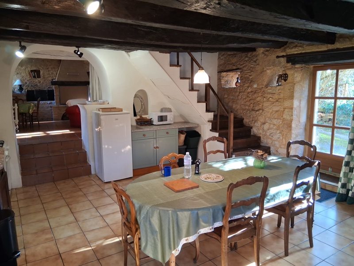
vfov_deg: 53.1
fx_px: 266
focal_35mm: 26
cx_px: 177
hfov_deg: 67.3
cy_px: 133
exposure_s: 1/100
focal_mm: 3.98
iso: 400
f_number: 1.8
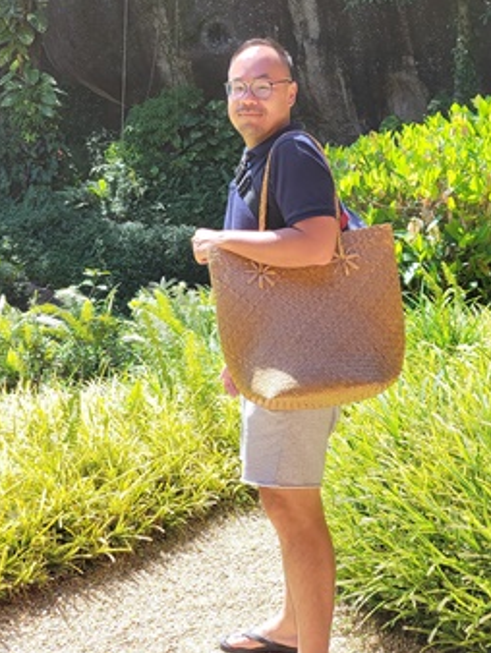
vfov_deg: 37.7
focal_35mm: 50
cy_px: 207
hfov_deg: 29.1
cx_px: 298
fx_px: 944
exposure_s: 1/640
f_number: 1.8
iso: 40
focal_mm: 5.4
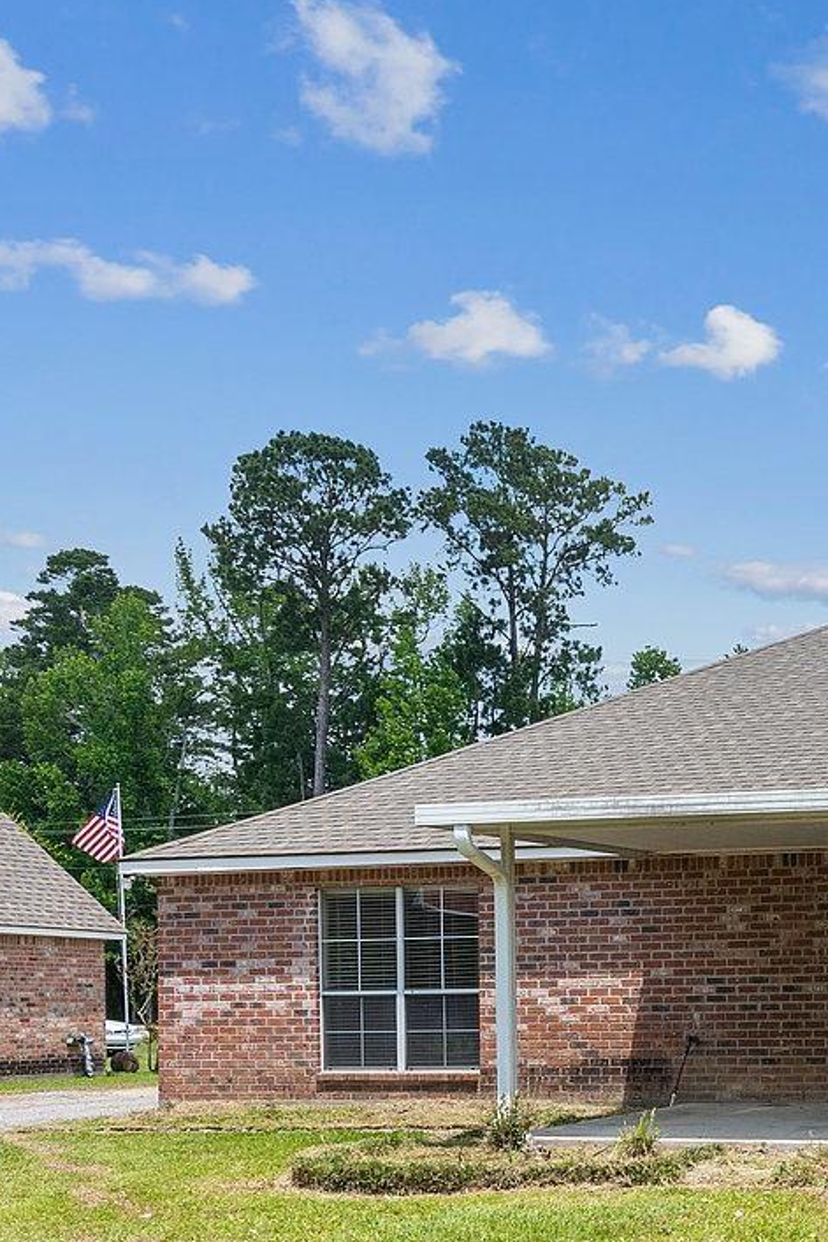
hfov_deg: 24.3
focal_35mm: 51
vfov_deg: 38.9
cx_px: 965
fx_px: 1759
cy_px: 644
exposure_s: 1/500
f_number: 10
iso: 200
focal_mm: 16
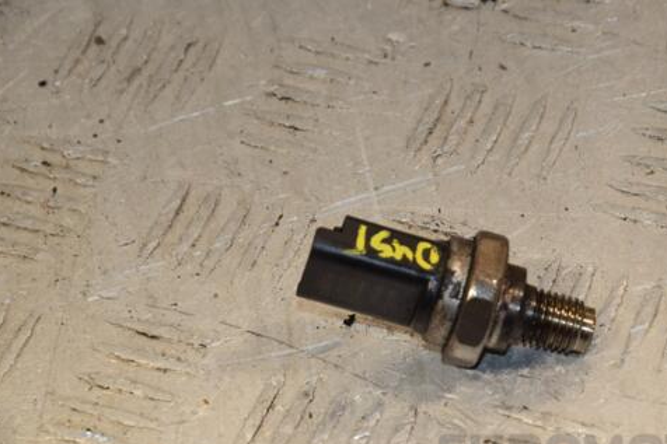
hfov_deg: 10.4
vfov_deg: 6.9
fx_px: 3679
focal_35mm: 199
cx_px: 412
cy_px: 269
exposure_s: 1/200
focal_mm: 105
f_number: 9
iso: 800
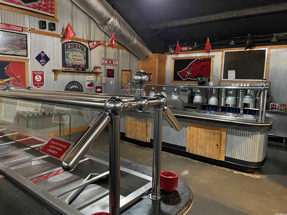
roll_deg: -0.9
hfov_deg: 67.3
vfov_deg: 53.1
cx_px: 144
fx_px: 216
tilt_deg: -7.8
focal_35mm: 26
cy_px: 108
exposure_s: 1/30
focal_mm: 4.2
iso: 640
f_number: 1.6
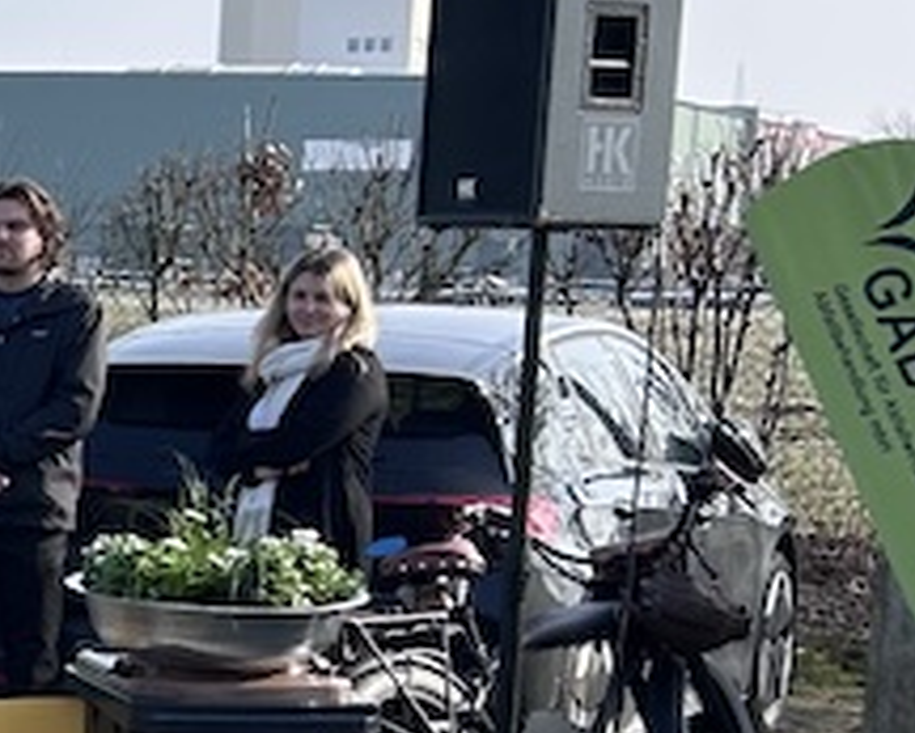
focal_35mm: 127
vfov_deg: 12.1
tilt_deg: -6.5
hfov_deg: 12.4
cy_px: 576
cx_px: -1195
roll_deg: -1.1
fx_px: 3441
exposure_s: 1/3077
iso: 50
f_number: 1.5
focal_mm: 5.7
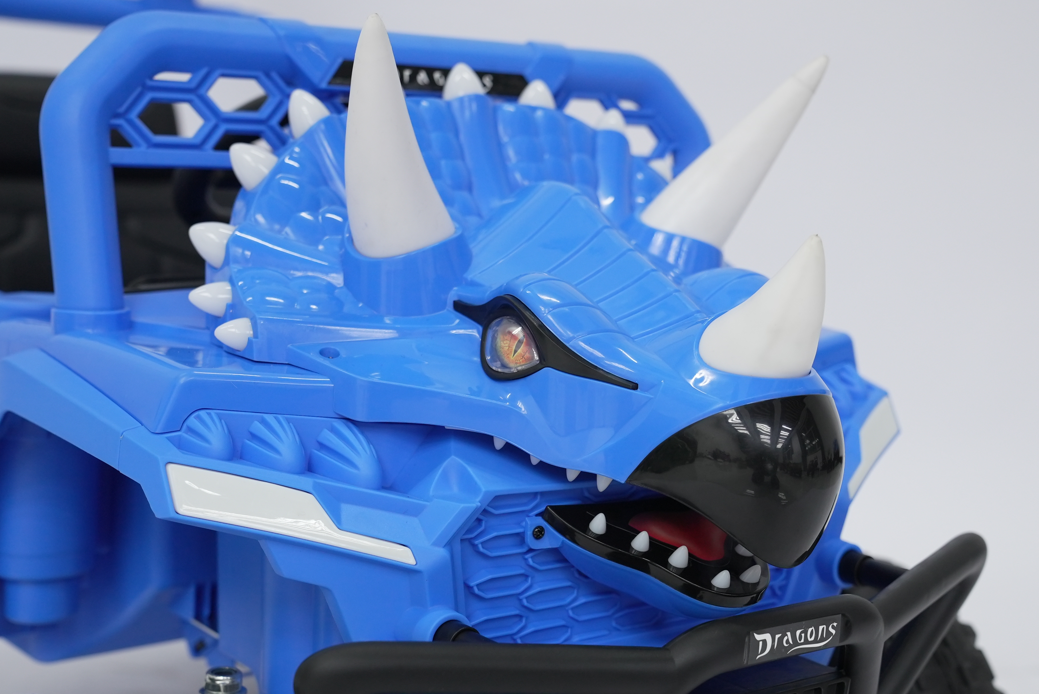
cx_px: 579
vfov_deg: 24.2
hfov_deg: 35.6
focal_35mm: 56
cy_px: 399
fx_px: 1617
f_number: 4
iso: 1600
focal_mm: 48
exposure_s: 1/100
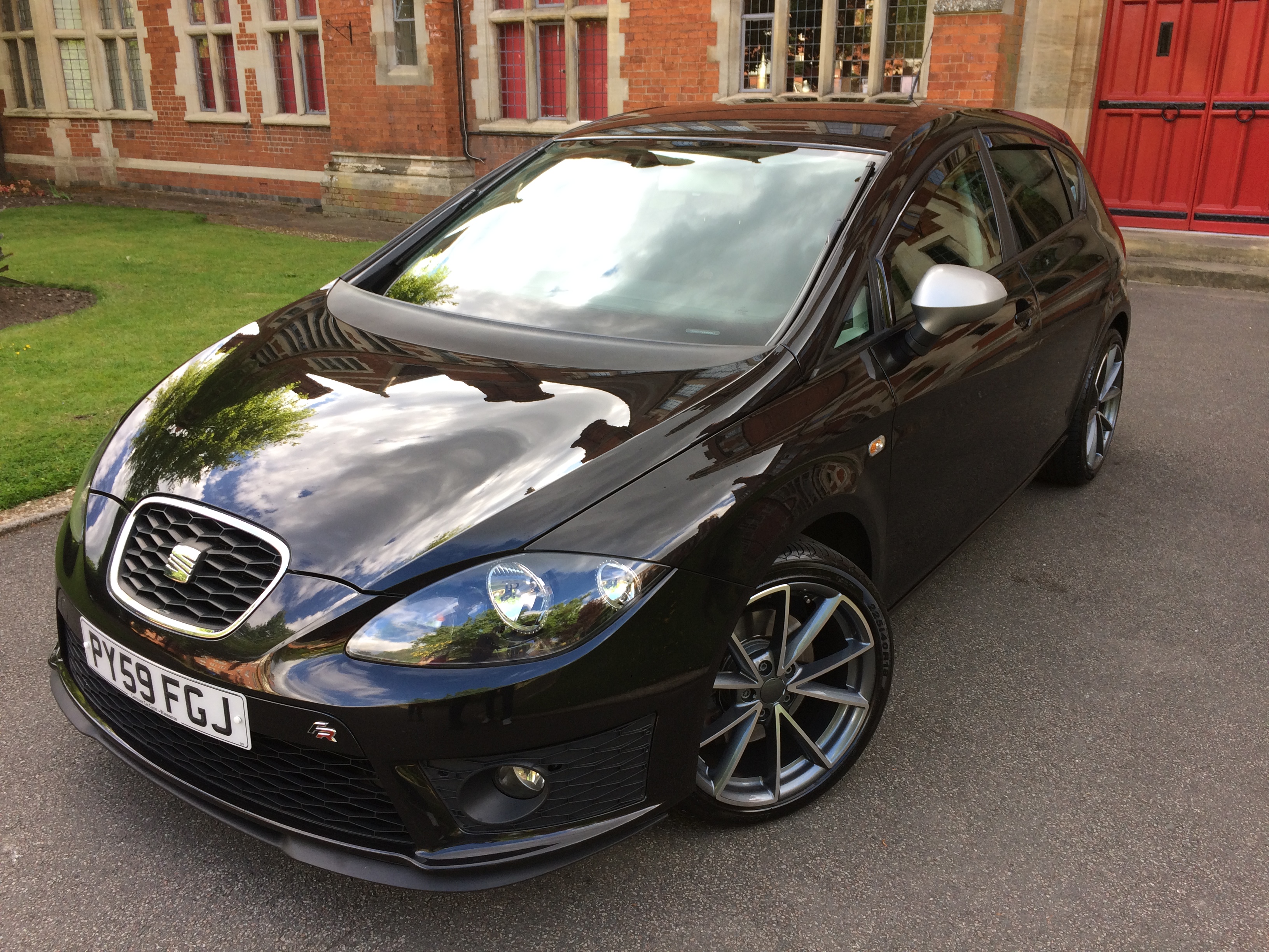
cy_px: 476
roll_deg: -1.9
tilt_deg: -20.7
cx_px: 634
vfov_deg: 48.2
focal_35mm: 29
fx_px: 1063
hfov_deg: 61.7
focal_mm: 4.15
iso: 32
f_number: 2.2
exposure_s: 1/135
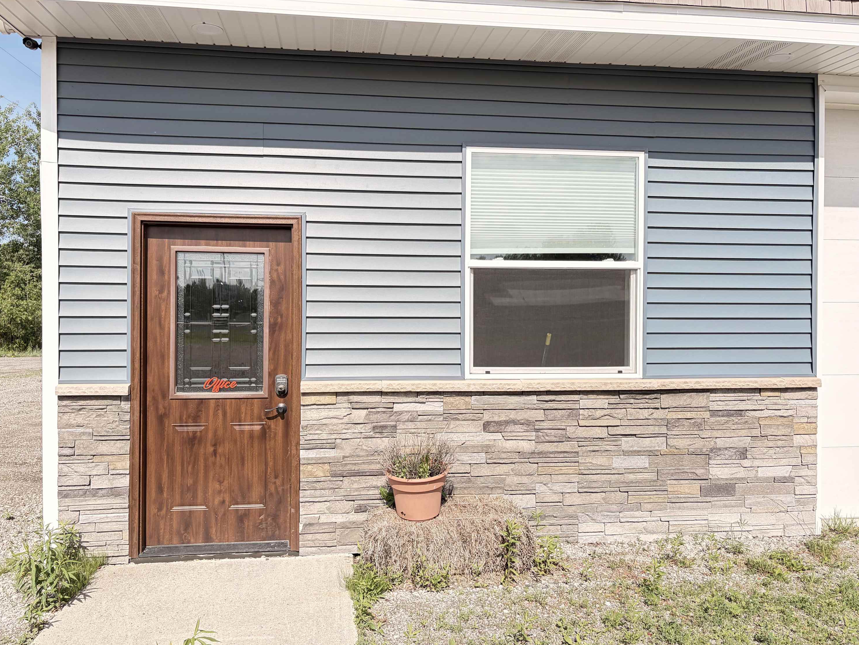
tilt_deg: +1.6
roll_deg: +1.7
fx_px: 670
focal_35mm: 27
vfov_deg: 51.4
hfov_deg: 65.3
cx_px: 415
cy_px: 313
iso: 64
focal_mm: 5.96
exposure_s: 1/1751
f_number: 1.6
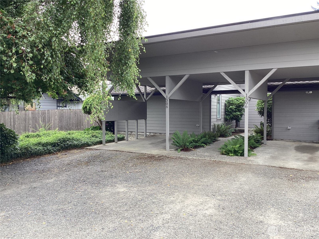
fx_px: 286
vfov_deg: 45.4
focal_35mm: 31
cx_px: 160
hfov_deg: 58.4
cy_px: 120
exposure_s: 1/120
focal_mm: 3.3
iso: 25
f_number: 2.4
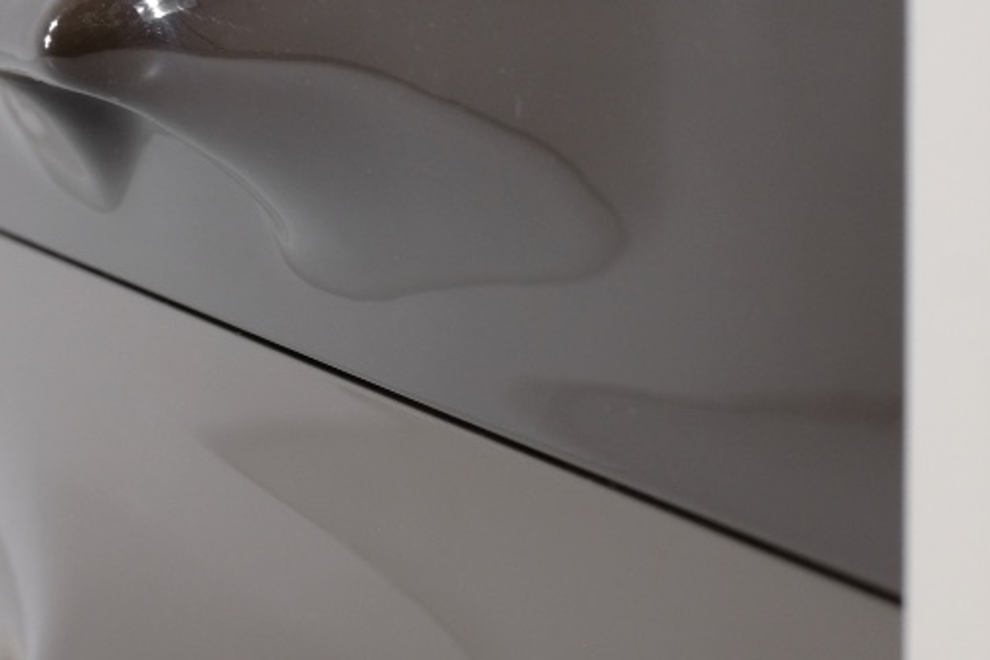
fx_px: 3492
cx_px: 172
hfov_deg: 16.0
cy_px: -22
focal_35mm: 127
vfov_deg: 10.7
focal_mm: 35
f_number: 8
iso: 800
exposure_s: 1/40
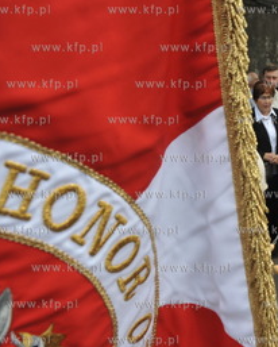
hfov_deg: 39.6
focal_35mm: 35
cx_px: 243
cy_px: 176
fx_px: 360
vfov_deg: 51.5
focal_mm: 24
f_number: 5.6
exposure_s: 1/800
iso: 400
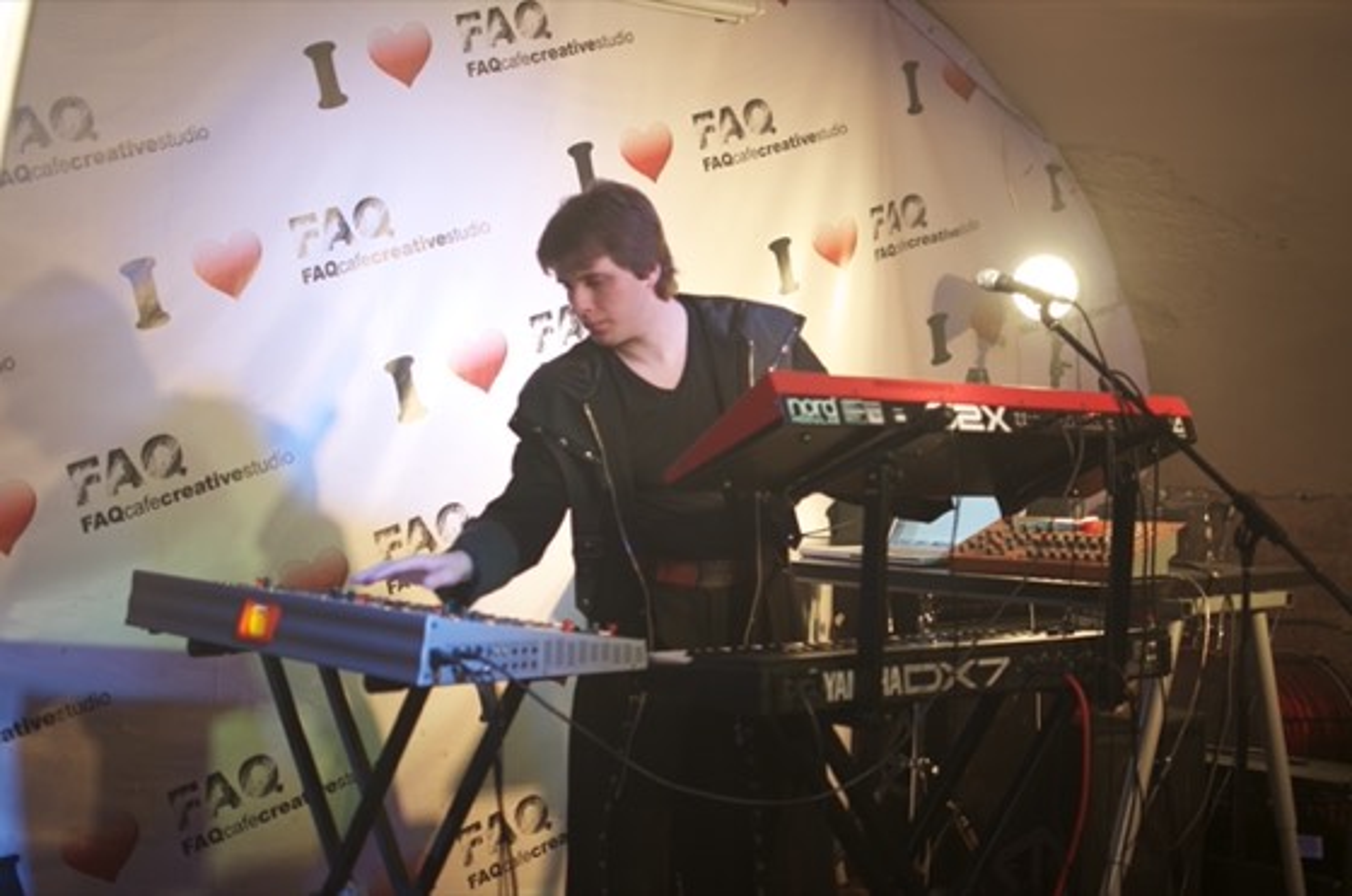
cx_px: 676
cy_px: 448
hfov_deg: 37.9
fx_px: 1968
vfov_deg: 25.6
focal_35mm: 52
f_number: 1.8
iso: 320
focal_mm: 35
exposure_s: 1/30
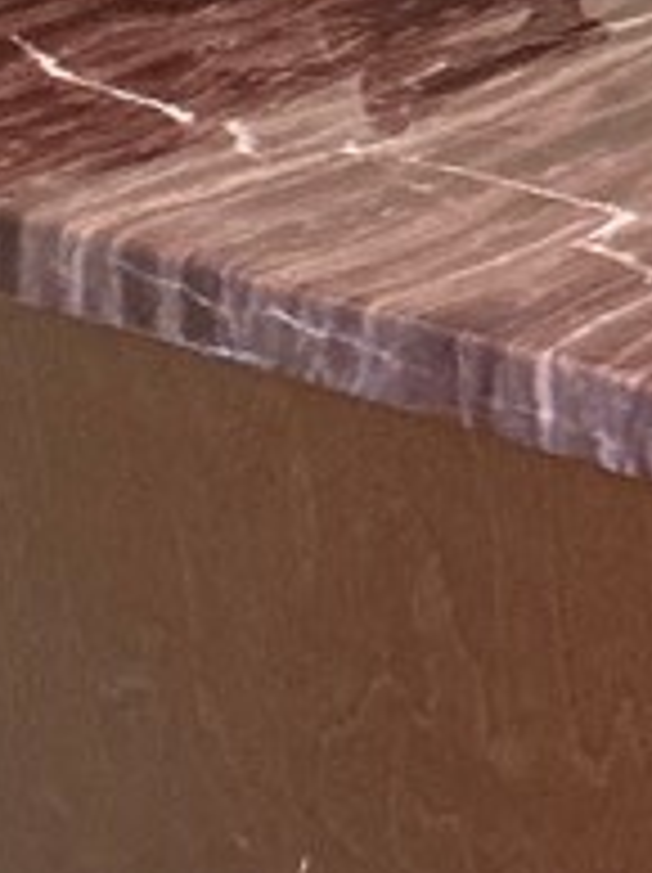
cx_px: 1196
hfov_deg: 9.5
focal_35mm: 148
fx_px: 3725
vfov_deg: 12.9
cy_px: -284
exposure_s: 1/60
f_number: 1.8
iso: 200
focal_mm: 3
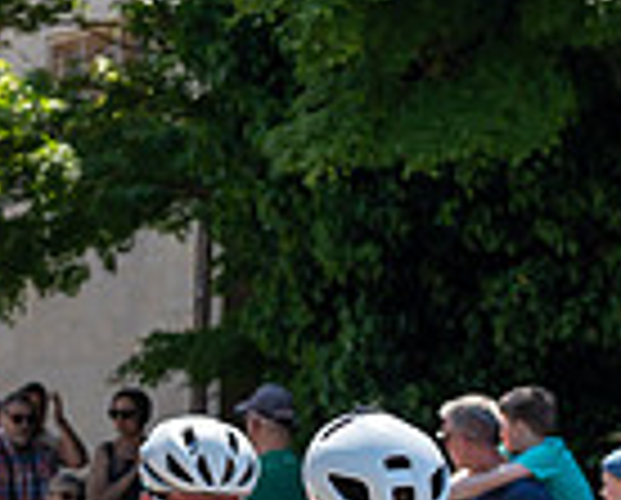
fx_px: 5968
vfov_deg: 4.8
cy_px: 625
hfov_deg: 5.9
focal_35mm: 324
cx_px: 541
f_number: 5
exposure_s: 1/800
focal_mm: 68
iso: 160
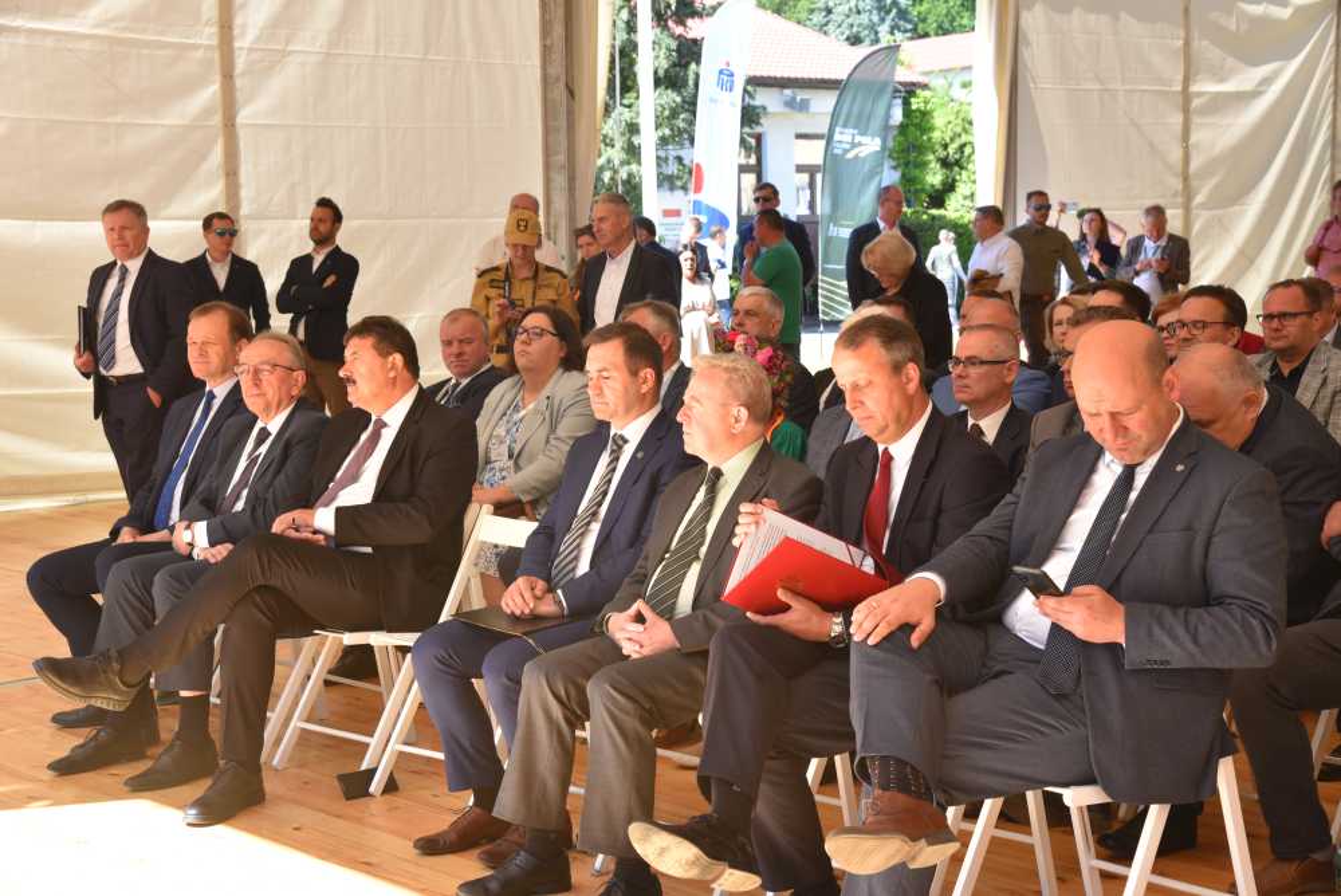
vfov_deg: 23.4
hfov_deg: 34.5
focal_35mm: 58
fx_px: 2162
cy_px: 448
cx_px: 670
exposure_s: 1/125
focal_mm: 58
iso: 400
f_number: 7.1
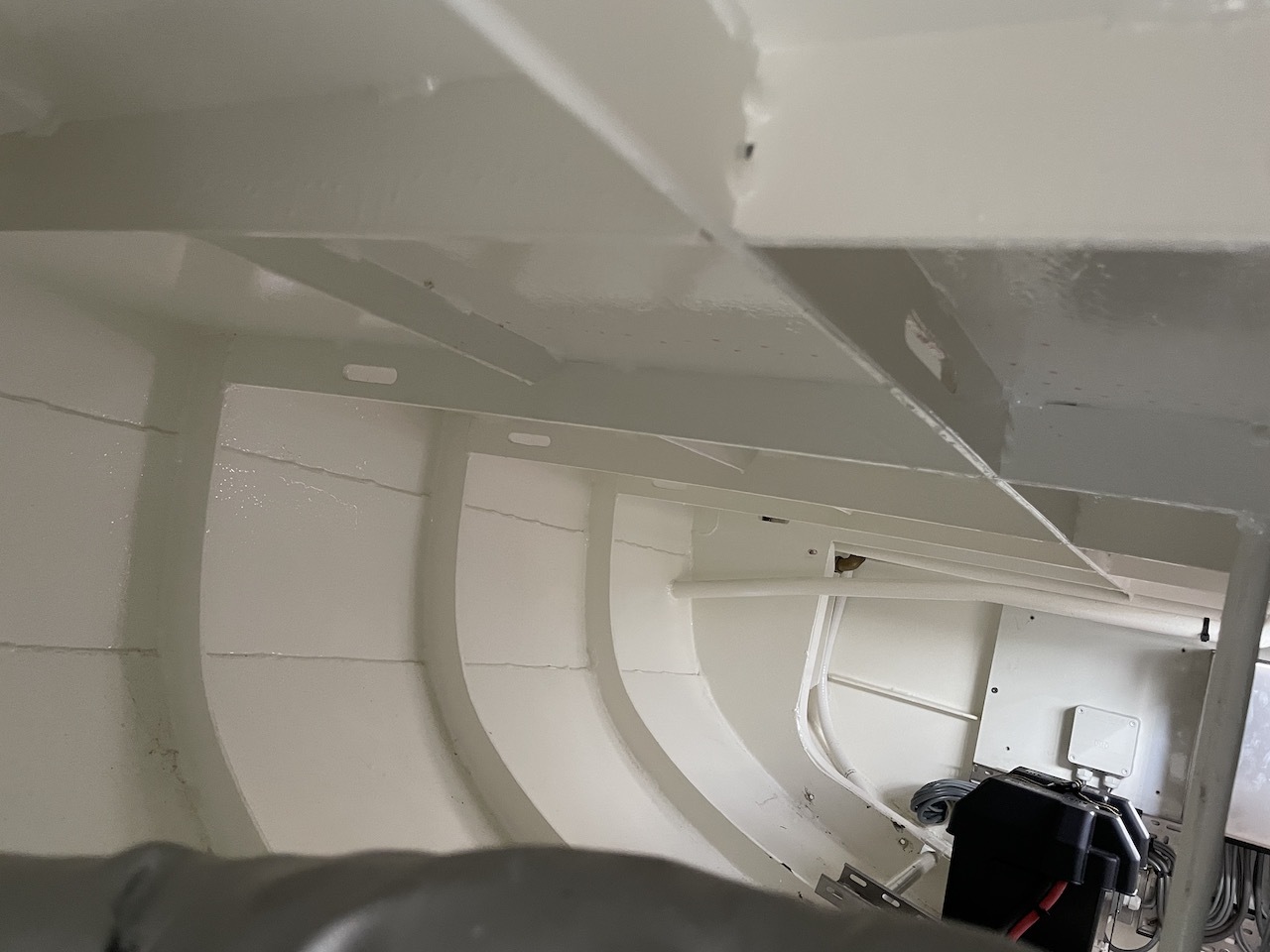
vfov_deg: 53.1
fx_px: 954
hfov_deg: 67.3
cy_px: 476
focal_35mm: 26
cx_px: 635
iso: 320
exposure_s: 1/60
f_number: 1.6
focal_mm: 4.2
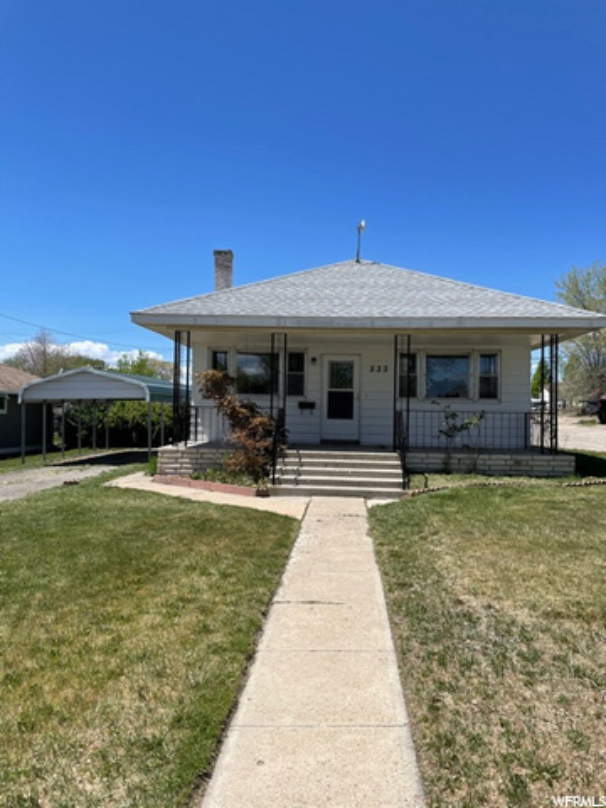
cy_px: 404
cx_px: 303
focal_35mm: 26
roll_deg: -1.0
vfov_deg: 67.3
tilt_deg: +0.9
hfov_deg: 53.1
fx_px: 607
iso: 32
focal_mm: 4.2
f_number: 1.6
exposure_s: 1/3861
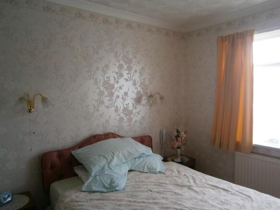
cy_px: 105
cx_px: 140
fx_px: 210
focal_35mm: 26
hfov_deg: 67.3
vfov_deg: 53.0
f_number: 2.8
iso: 80
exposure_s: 1/80
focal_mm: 4.7
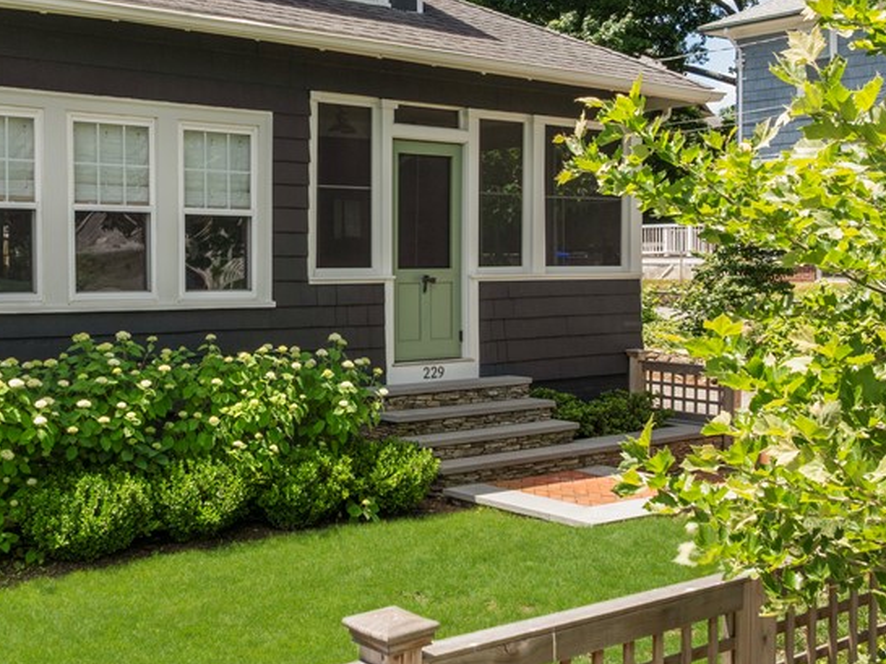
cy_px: 278
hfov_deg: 41.7
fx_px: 1151
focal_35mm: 45
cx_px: 315
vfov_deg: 32.1
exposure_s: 1/160
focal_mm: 12.29
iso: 100
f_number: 5.6
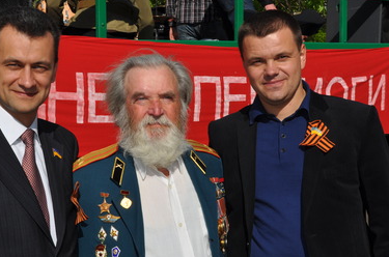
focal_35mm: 72
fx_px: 776
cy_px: 135
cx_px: 175
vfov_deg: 18.8
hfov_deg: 28.1
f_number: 18
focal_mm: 40
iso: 200
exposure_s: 1/200
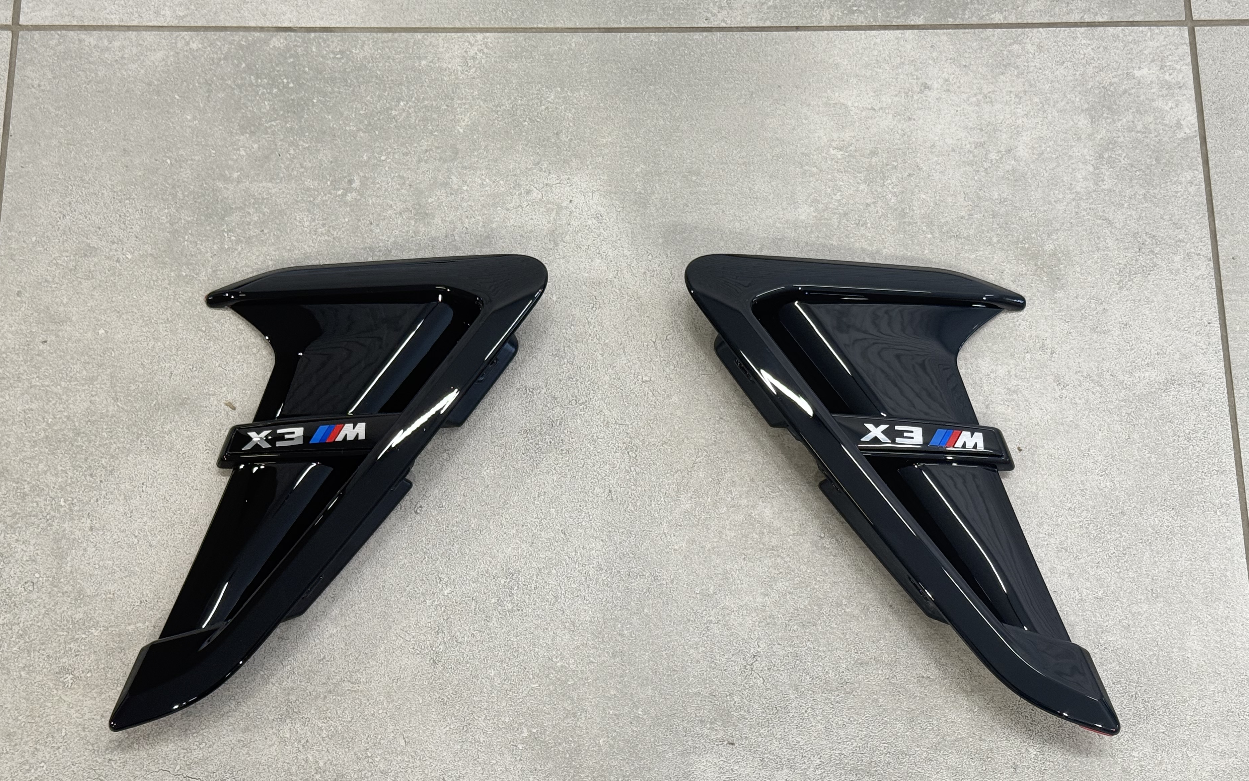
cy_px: 483
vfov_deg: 23.5
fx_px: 1872
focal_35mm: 55
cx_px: 608
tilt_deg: -71.8
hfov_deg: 36.9
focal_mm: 6.76
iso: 80
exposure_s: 1/100
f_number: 1.78
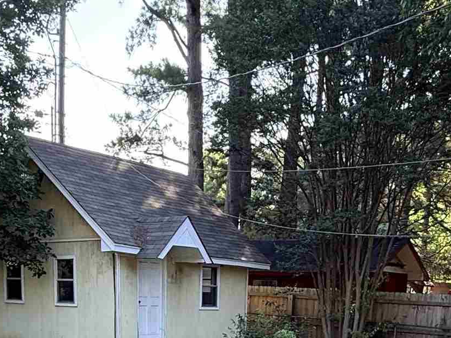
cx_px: 247
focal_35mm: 52
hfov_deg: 36.8
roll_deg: +0.7
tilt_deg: -12.6
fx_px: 677
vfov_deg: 24.3
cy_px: 444
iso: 50
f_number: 2.2
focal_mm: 2.22
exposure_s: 1/155
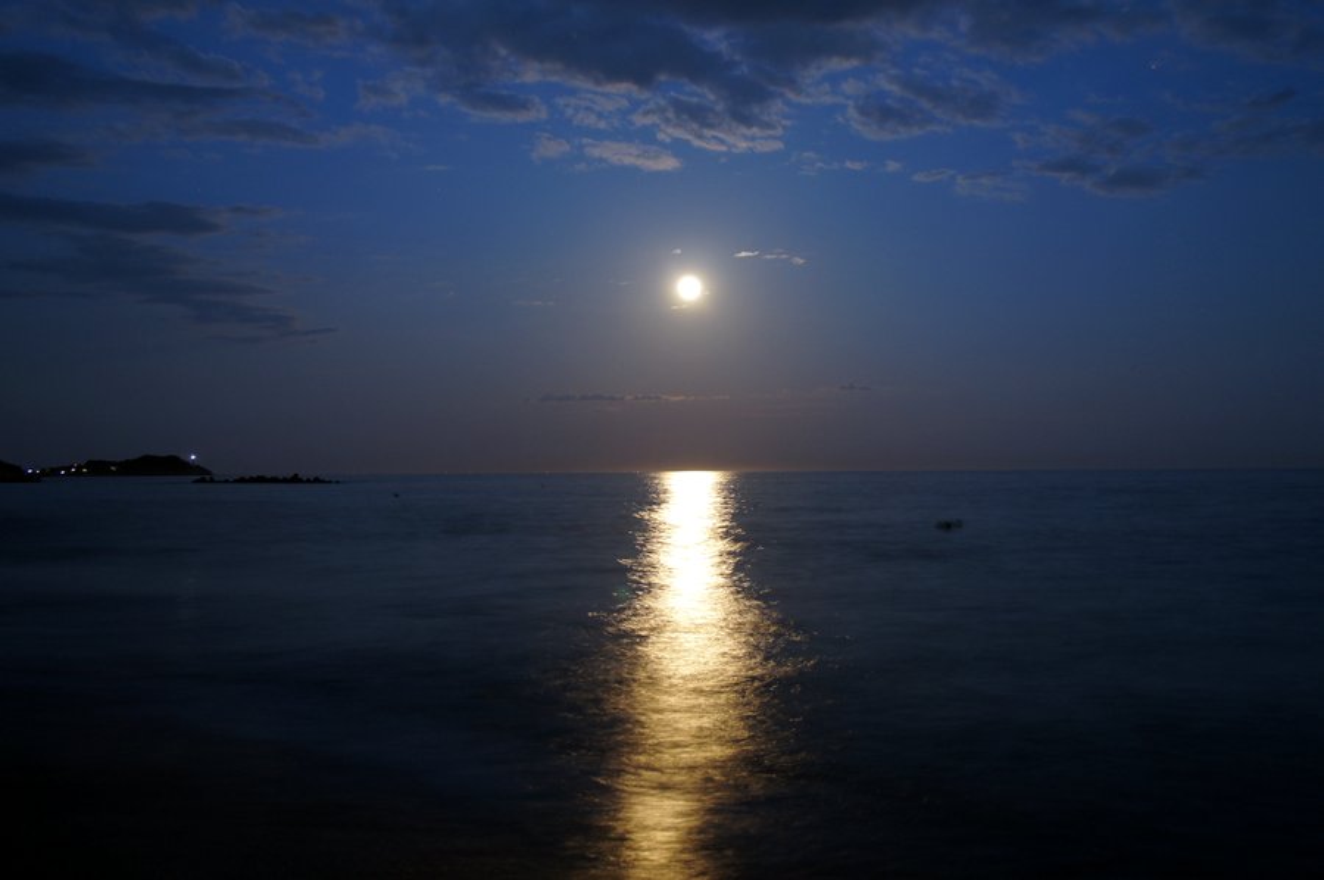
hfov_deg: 49.6
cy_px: 440
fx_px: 1433
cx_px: 662
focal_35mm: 39
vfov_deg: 34.1
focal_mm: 26
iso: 200
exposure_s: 6
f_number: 4
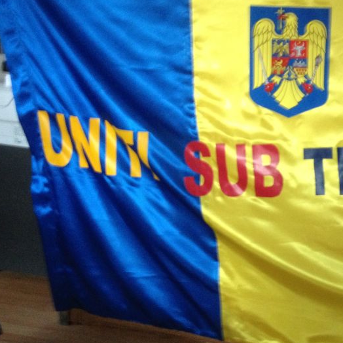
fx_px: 661
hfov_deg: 28.2
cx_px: 297
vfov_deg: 29.1
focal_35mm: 59
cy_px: 162
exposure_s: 1/20
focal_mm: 4.28
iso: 320
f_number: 2.4
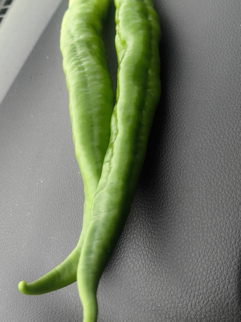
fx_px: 353
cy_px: 135
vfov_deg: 48.8
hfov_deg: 37.6
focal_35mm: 38
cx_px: 99
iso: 100
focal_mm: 5.75
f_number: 2
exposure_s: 1/100
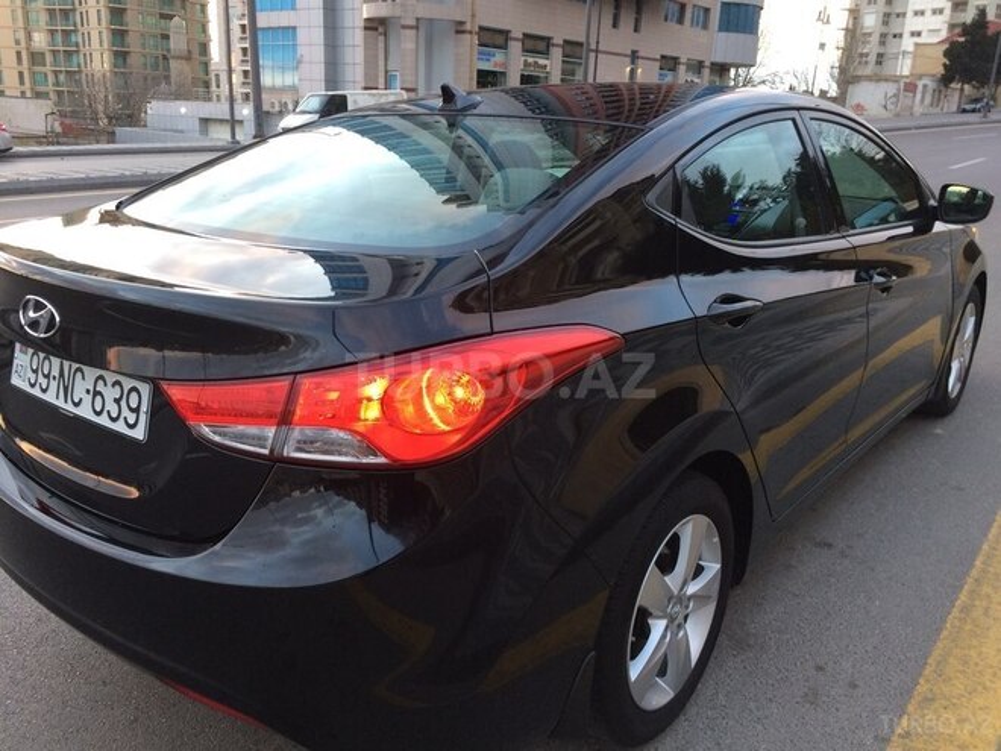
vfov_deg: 48.2
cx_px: 500
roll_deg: -2.0
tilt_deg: -19.0
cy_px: 376
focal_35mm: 29
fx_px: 839
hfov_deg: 61.7
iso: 50
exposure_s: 1/33
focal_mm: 4.15
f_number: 2.2
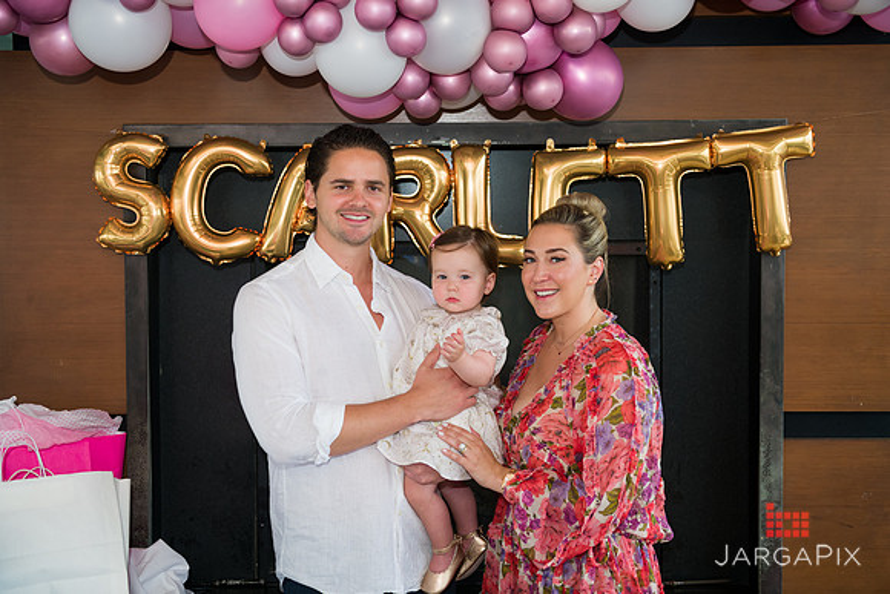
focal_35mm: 48
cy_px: 297
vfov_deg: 28.1
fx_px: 1187
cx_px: 445
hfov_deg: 41.1
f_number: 3.2
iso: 250
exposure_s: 1/125
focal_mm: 48
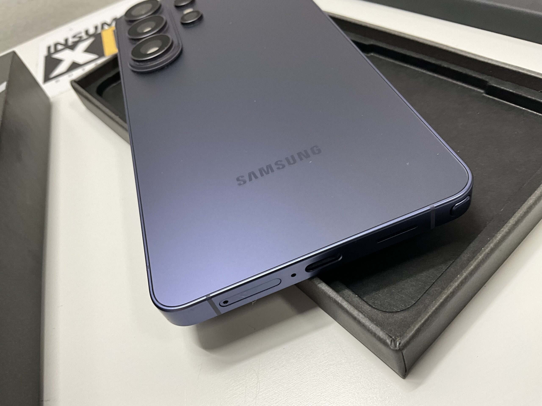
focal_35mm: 29
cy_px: 203
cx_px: 271
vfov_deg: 48.2
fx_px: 454
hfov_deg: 61.7
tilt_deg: -45.7
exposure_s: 1/60
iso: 50
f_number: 1.8
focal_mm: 3
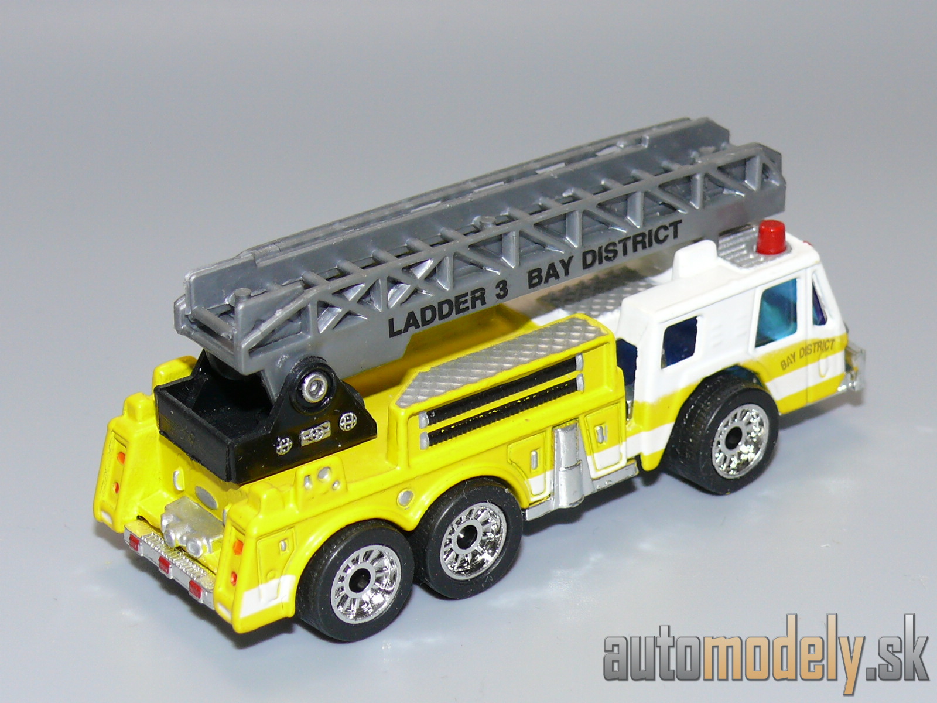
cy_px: 352
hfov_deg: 19.1
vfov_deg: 14.4
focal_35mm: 103
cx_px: 468
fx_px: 2788
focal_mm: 13.5
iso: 100
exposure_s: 1/30
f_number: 4
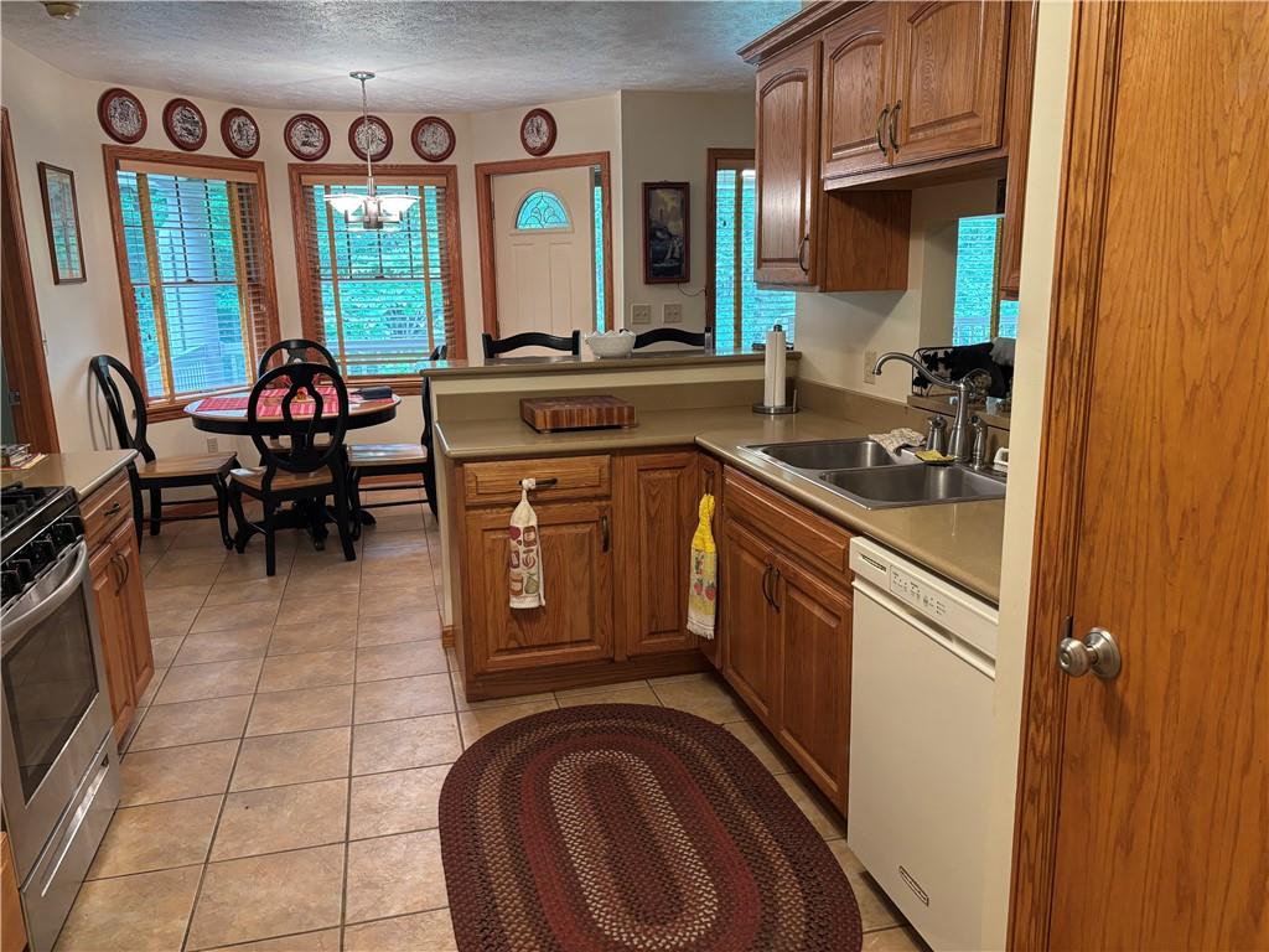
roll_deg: +1.2
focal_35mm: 26
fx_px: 953
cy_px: 476
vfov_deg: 53.1
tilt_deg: -12.8
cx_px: 634
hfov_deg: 67.3
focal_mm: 5.96
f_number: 1.6
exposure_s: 1/60
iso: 200
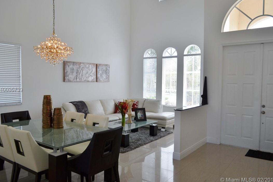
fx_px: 212
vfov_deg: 46.4
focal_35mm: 28
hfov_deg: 65.5
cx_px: 137
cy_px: 90
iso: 400
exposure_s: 1/125
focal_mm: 18
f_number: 5.6
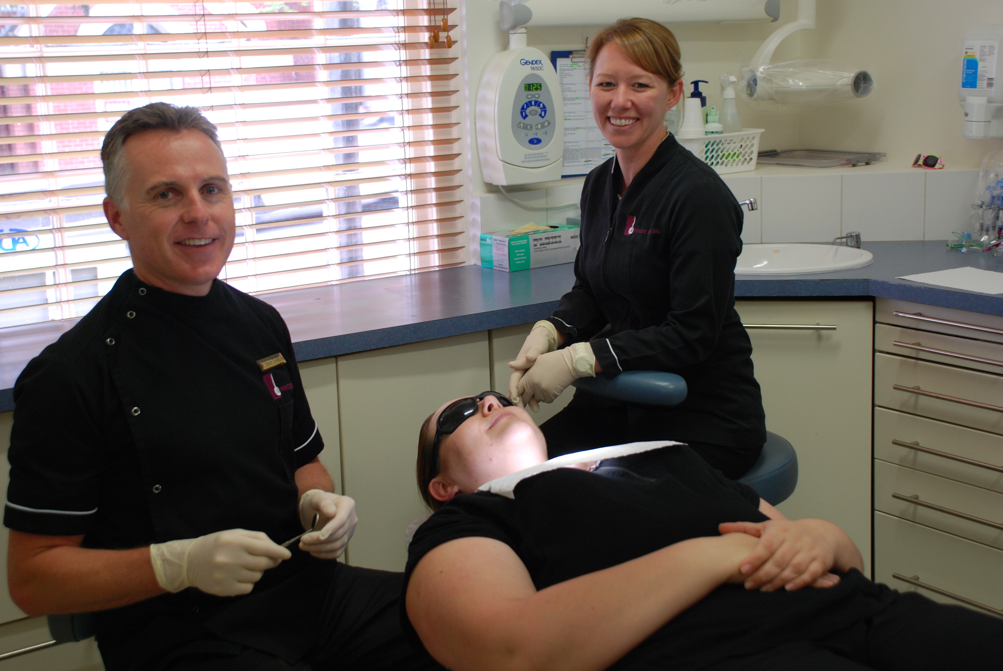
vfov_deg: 26.1
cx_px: 492
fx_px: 1451
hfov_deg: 38.1
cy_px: 308
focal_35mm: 52
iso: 320
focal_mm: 32
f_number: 4.2
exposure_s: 1/30
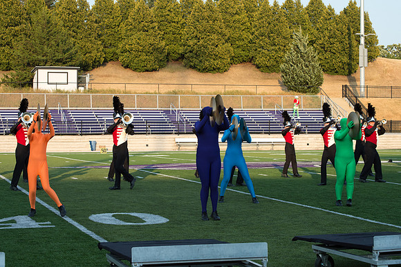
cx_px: 203
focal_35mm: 83
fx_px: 922
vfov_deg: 16.5
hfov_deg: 24.5
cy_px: 134
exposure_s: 1/400
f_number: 10
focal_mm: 80
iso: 640
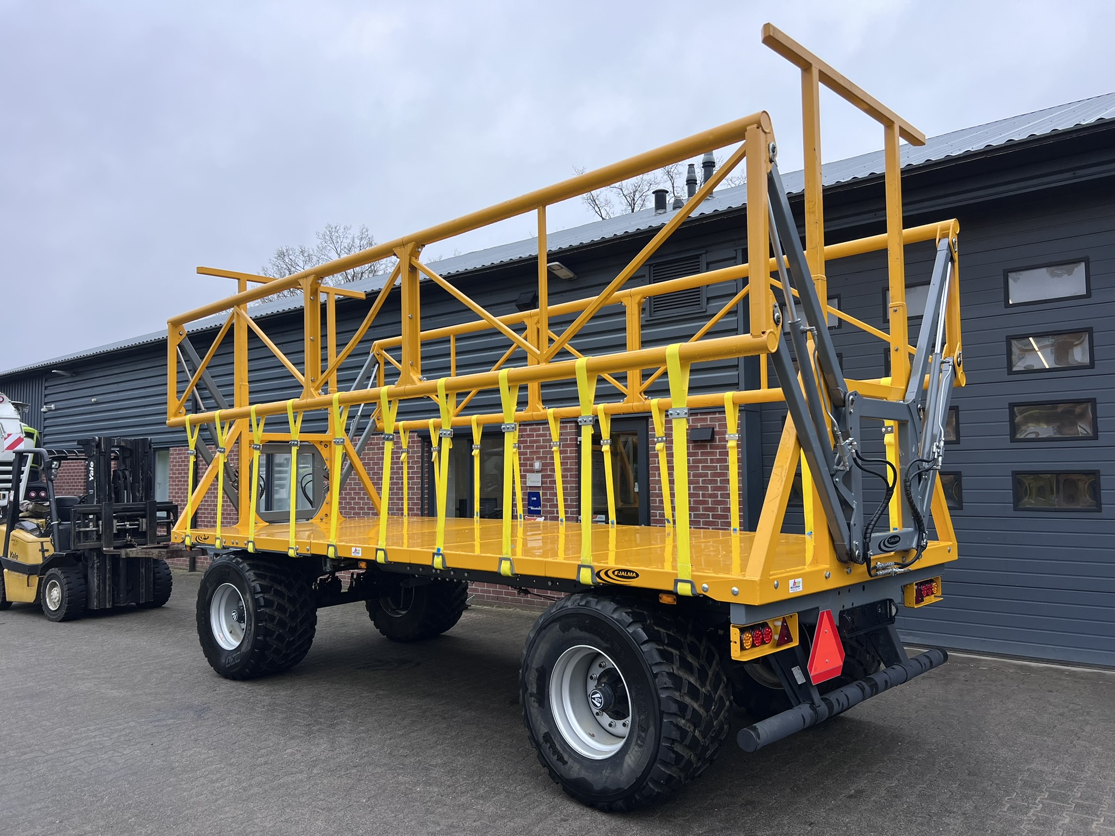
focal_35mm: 26
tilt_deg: +3.9
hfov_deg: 67.3
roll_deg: +0.6
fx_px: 837
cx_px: 558
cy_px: 418
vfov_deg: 53.1
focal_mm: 5.7
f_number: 1.5
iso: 50
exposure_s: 1/1669
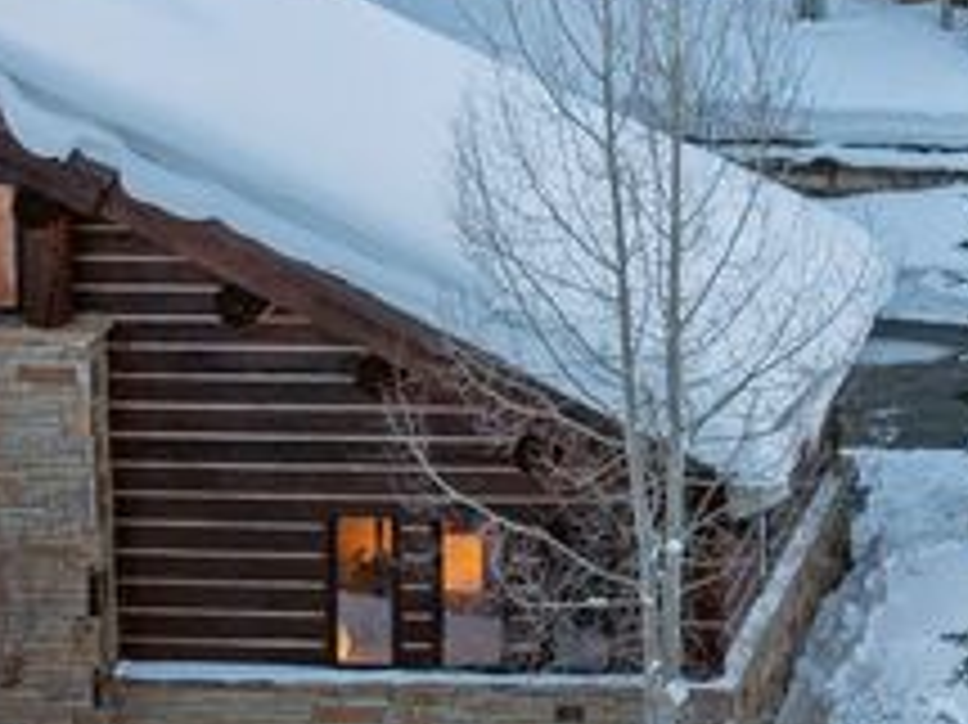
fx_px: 3745
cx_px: 1213
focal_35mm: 134
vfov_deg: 10.4
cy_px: -562
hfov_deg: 14.2
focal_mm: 12.29
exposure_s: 1/15
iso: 100
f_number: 2.8
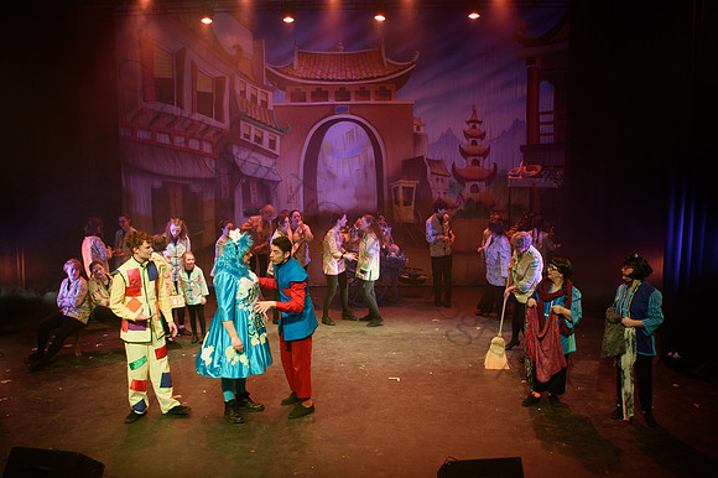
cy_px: 245
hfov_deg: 53.2
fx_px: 716
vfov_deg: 36.9
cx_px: 373
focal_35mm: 36
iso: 1250
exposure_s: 1/60
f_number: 5.6
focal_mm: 27
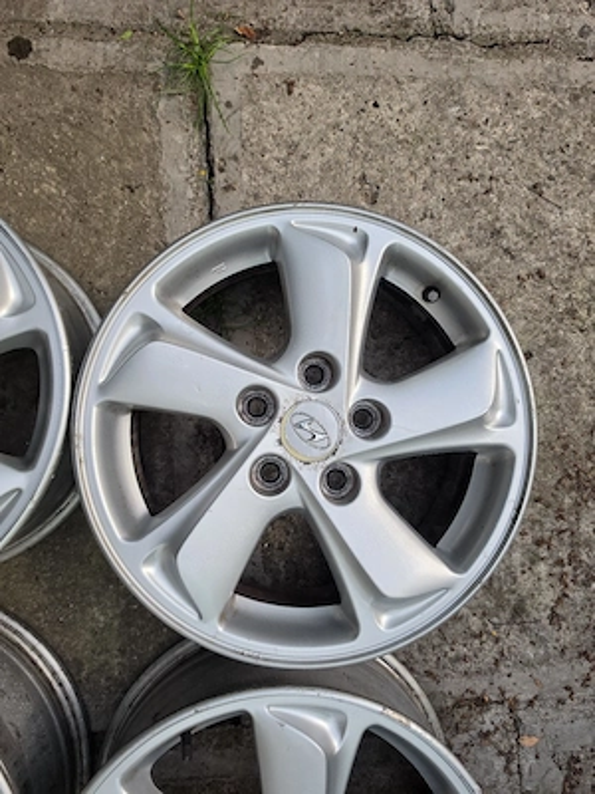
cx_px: 298
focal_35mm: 23
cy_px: 397
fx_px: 527
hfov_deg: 58.9
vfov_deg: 73.9
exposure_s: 1/182
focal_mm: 6.5
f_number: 1.4
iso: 80
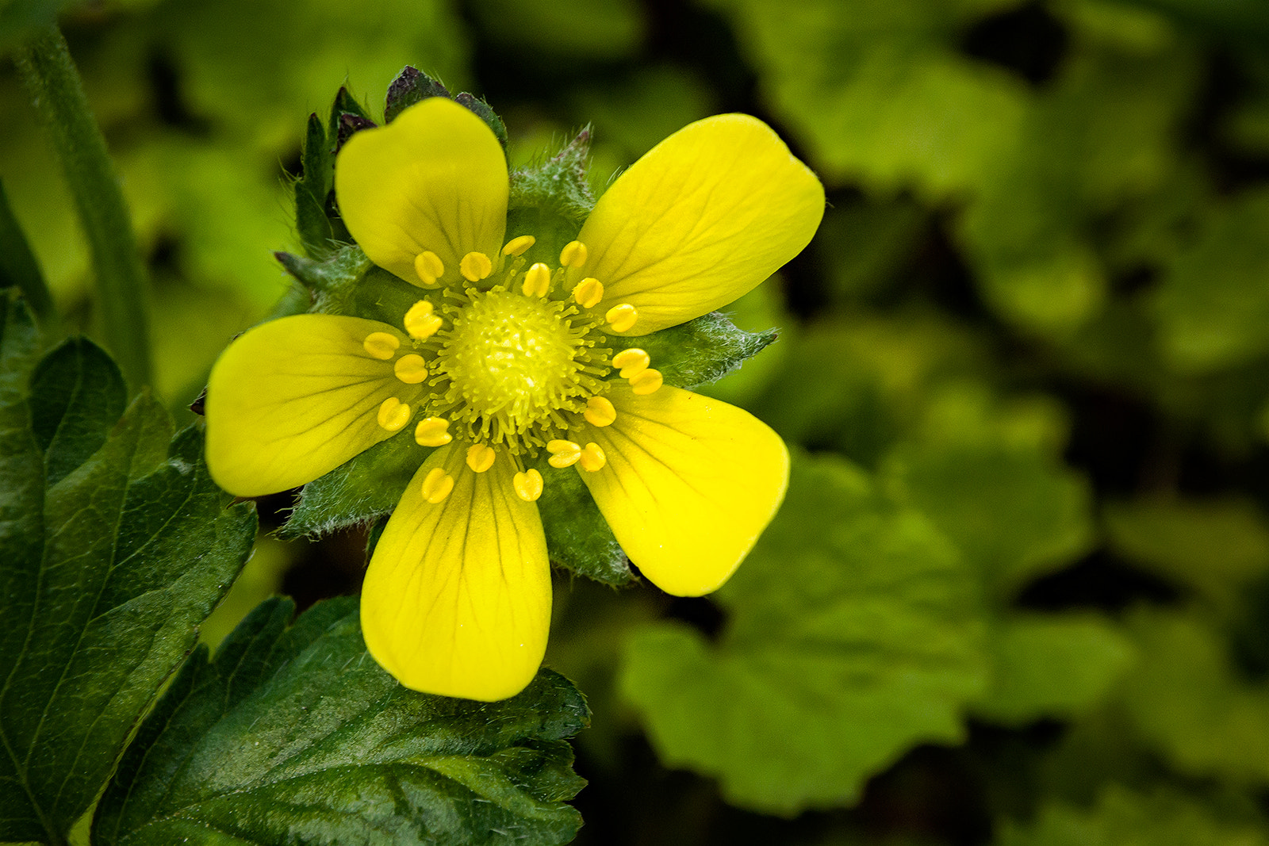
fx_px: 2855
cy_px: 423
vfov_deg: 16.9
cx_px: 634
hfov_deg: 25.1
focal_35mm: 81
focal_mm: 30
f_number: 10
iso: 160
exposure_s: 1/80
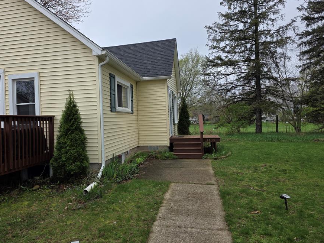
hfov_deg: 64.9
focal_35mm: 27
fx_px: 253
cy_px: 115
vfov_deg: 51.3
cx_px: 135
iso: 80
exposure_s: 1/3540
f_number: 1.7
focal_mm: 6.3
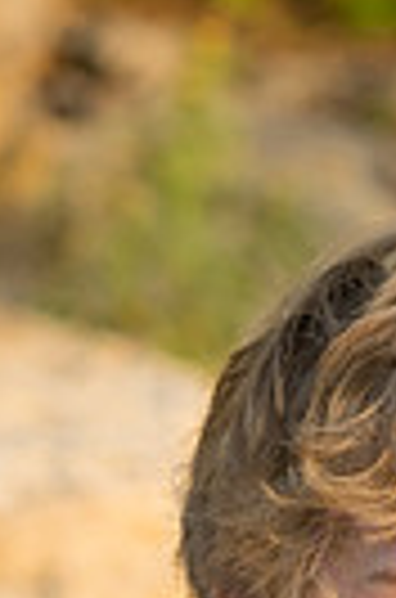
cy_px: 967
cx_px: 400
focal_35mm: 380
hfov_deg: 3.6
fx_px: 6302
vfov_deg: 5.4
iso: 800
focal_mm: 112
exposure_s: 1/500
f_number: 7.1
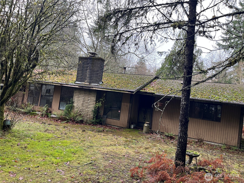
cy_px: 92
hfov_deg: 67.3
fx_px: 183
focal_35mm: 26
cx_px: 122
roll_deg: -7.7
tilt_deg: +2.4
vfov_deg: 53.1
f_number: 1.6
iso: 40
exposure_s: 1/188
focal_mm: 5.1
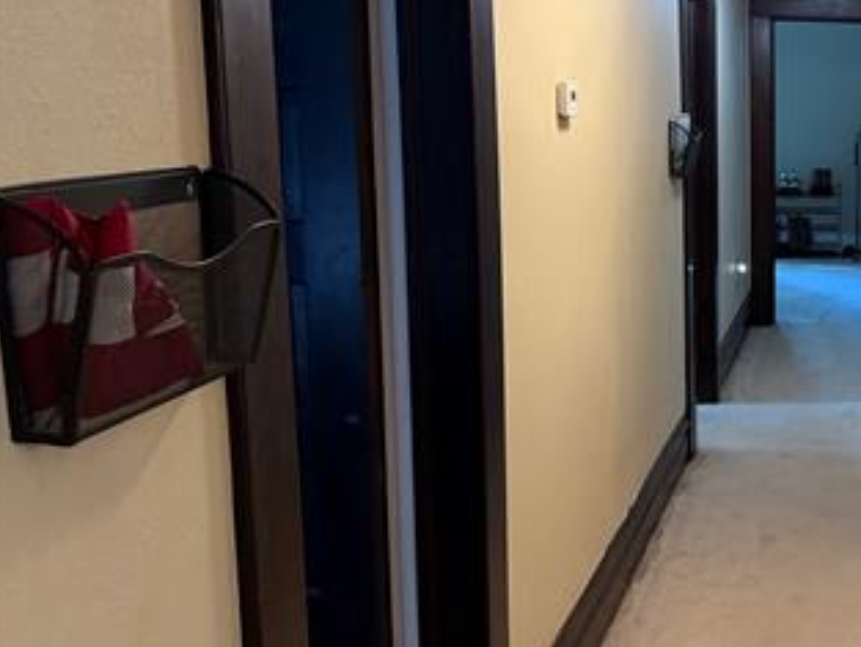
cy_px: 253
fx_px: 1219
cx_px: 864
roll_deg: -0.2
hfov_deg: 35.2
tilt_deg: -7.9
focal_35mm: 49
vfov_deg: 29.6
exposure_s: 1/40
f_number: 1.78
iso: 640
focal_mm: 6.76
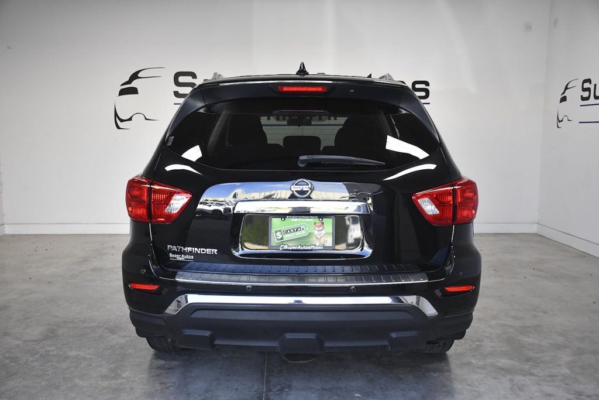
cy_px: 200
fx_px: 599
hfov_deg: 53.1
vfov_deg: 36.9
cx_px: 300
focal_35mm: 36
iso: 2500
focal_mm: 24
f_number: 3.8
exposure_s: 1/2000
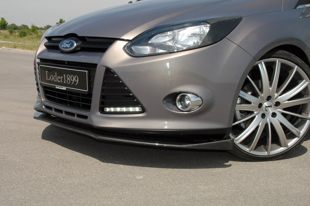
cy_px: 103
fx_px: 336
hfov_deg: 49.6
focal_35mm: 39
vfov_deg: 34.2
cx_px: 155
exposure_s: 1/180
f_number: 11
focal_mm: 26
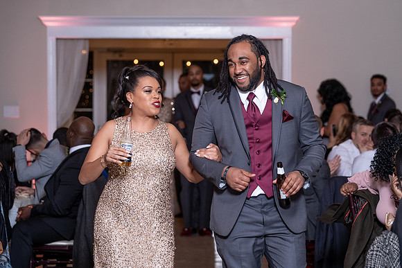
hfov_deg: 14.6
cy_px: 103
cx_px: 235
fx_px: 1564
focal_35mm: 140
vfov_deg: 9.8
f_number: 4
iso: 800
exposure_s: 1/200
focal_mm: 112
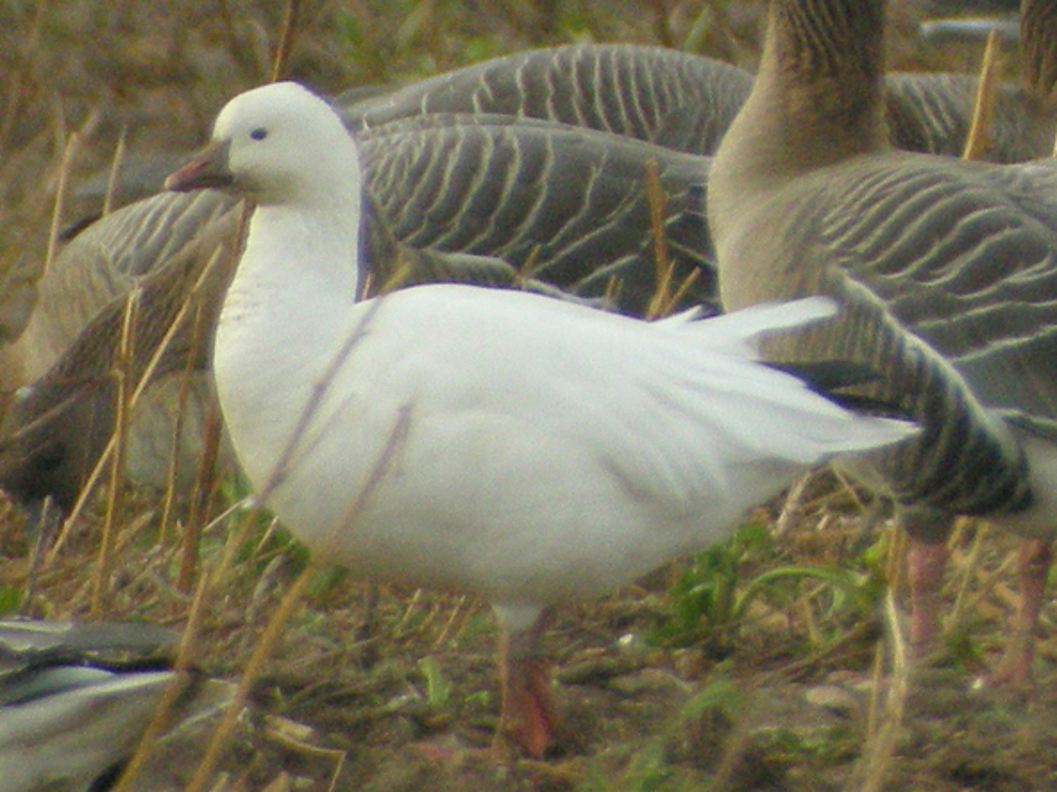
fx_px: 4885
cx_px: 626
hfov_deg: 12.3
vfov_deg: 9.3
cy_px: 337
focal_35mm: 160
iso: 200
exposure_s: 1/167
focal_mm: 26.3
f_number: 6.5
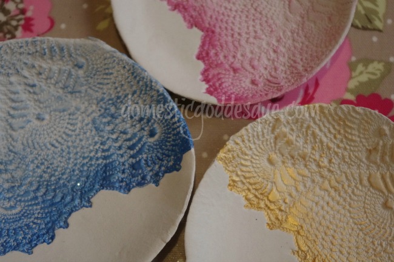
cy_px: 131
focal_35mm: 82
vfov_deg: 16.6
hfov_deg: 24.8
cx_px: 197
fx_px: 897
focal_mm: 55
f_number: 7.1
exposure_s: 1/400
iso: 3200
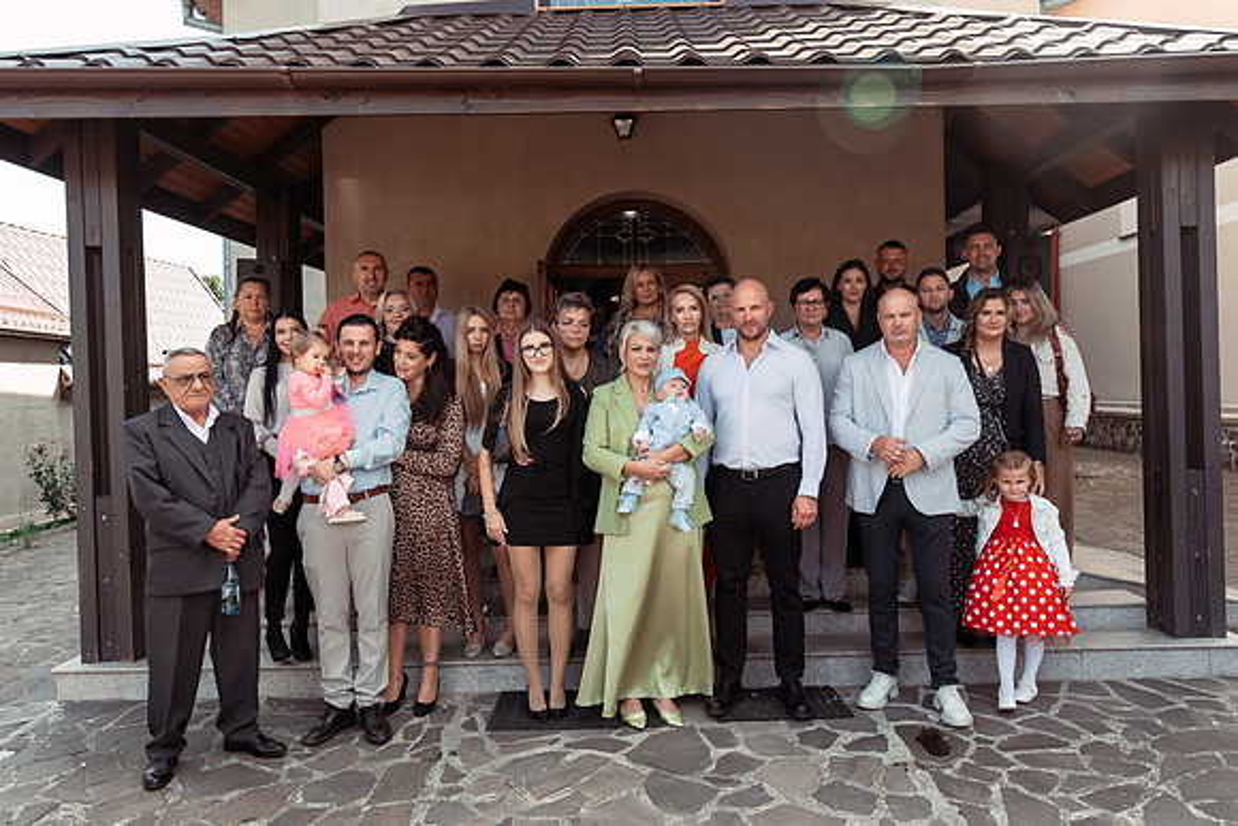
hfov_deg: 68.2
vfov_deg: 48.6
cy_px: 409
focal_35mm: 27
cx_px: 644
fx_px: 914
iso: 320
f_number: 5
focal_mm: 25
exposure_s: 1/320
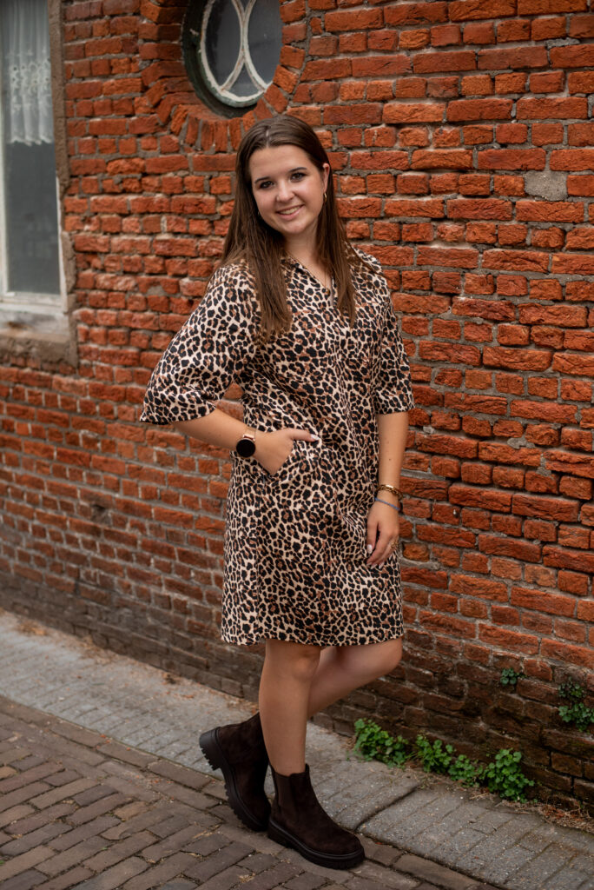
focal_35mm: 50
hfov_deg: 27.0
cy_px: 445
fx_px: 1236
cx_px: 297
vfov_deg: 39.6
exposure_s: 1/800
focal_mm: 50
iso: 400
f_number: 2.5
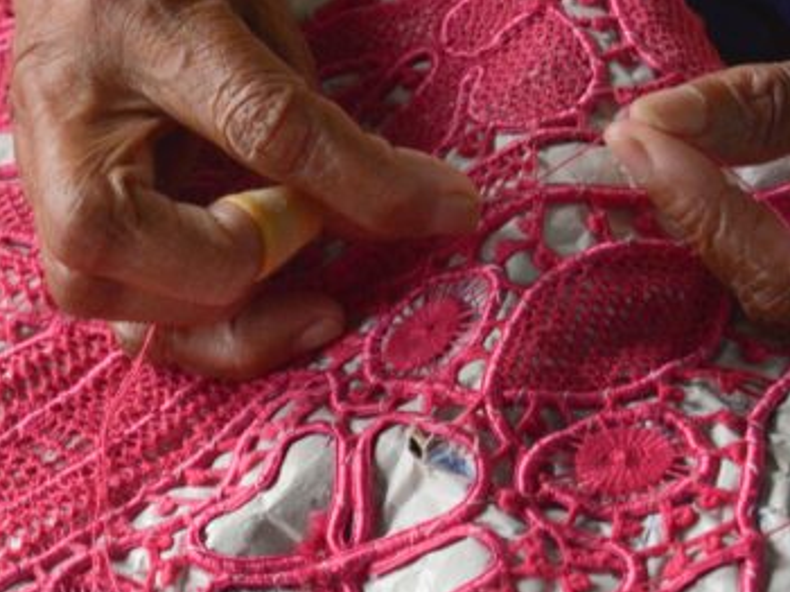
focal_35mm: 232
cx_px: 106
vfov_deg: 6.4
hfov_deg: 8.5
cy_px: 261
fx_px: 5300
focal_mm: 55
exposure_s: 1/125
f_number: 6.3
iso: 800
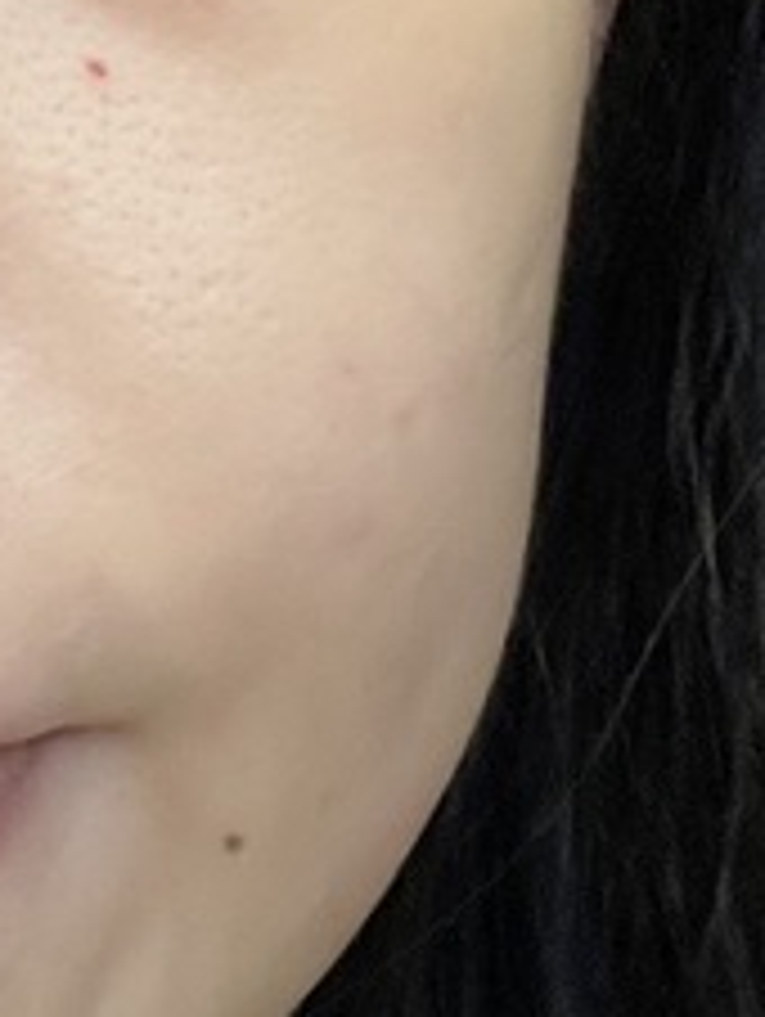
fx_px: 3382
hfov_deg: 12.3
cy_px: 164
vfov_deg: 16.9
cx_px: -382
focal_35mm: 115
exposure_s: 1/40
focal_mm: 2.71
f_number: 2.2
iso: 320
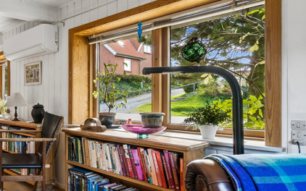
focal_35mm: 29
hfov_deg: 54.0
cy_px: 113
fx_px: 242
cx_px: 17
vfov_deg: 43.0
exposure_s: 1/25
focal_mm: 10
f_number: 8
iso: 200
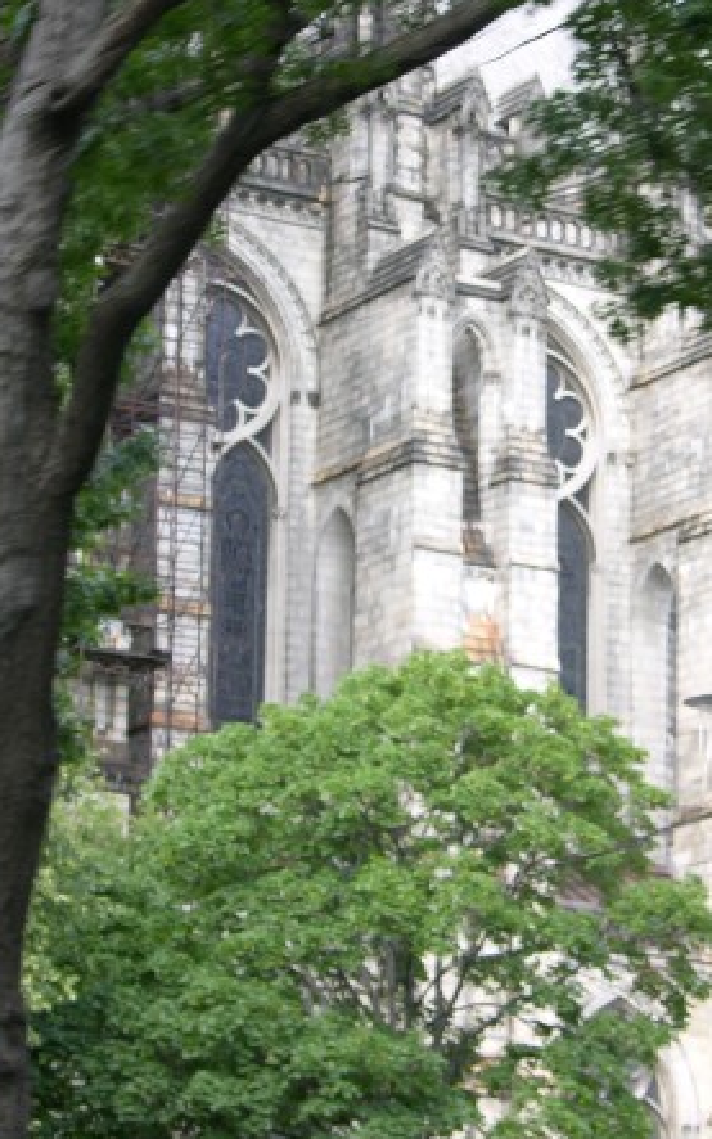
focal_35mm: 136
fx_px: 4221
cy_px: 571
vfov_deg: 15.4
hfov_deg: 9.6
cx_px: 573
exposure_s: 1/63.5
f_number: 3.8
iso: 50
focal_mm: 18.8
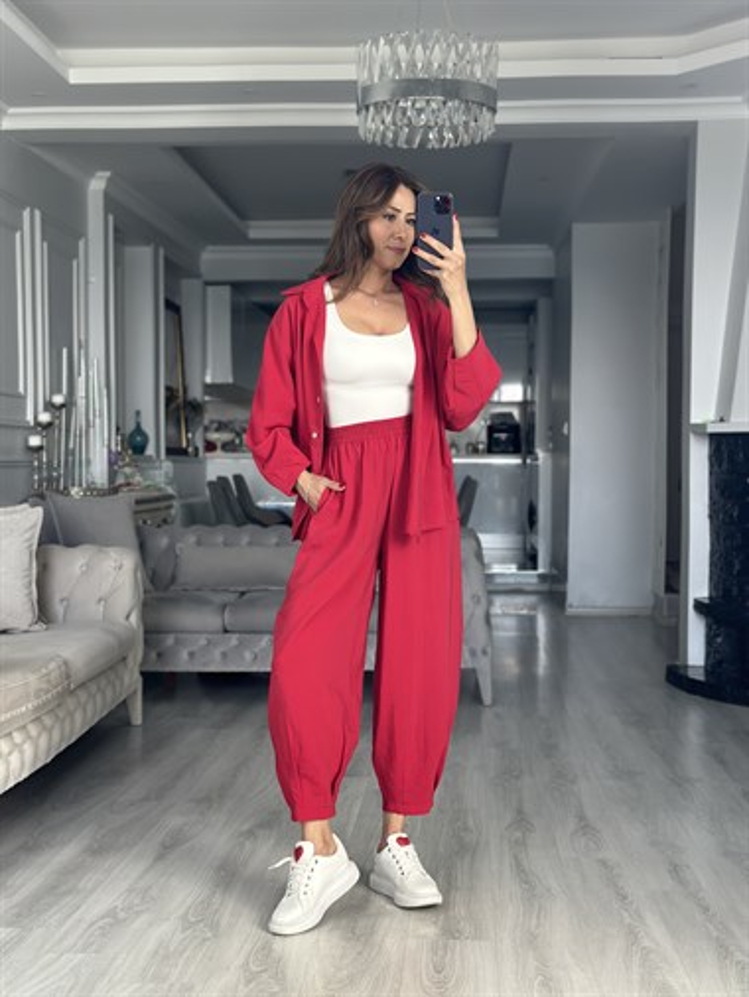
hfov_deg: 30.3
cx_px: 374
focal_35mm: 48
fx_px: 1384
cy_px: 498
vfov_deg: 39.6
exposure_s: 1/121
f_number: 1.78
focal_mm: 6.86
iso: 125
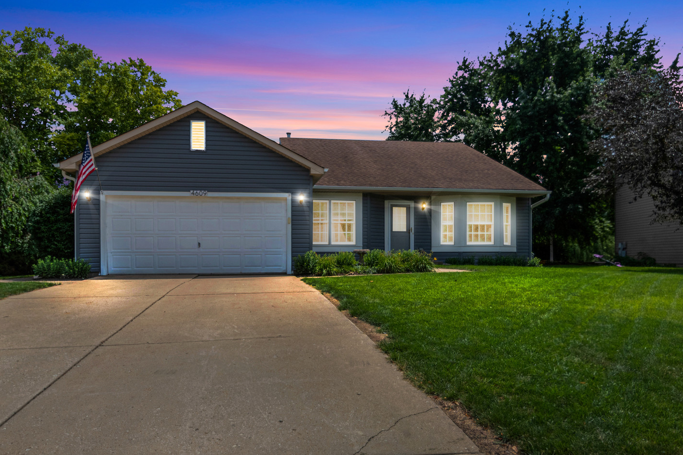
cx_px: 308
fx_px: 455
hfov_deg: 73.5
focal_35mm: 24
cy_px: 251
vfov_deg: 53.0
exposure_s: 1/1250
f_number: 8
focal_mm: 14
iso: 400
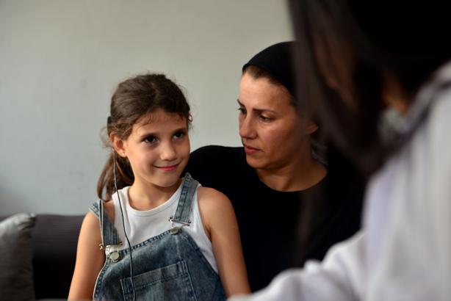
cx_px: 226
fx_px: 877
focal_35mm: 70
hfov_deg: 28.8
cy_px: 150
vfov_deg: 19.5
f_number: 2.8
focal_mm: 70
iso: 400
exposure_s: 1/100
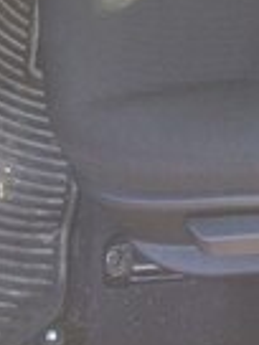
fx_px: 1057
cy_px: -264
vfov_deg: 15.9
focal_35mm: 106
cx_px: 168
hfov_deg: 13.9
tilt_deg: -47.5
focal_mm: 4.15
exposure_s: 1/33
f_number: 2.2
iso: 80
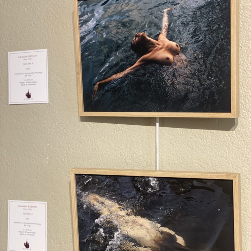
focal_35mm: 62
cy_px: 146
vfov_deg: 27.7
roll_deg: -0.2
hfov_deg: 27.7
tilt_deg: +0.1
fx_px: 509
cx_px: 127
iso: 125
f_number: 2
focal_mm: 6
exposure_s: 1/33
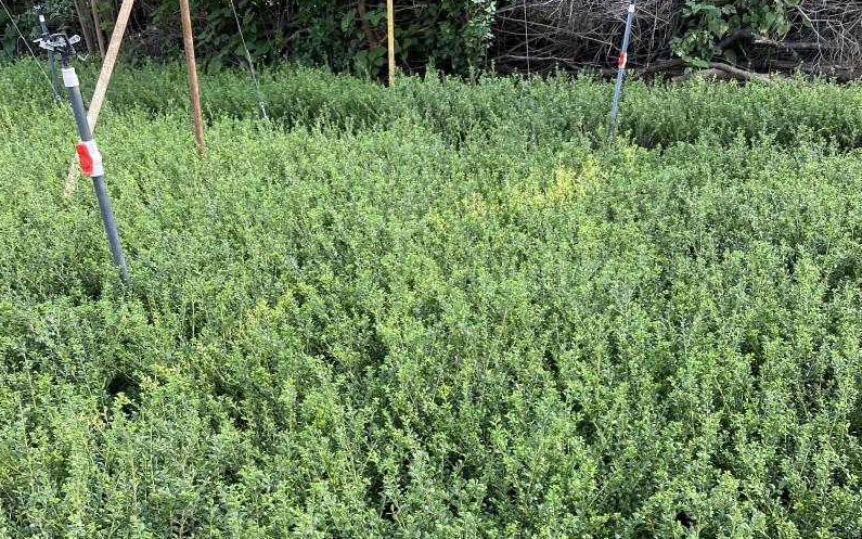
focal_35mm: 37
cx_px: 429
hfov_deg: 52.7
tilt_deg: -30.5
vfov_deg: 32.2
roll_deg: -0.3
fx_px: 869
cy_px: 514
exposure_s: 1/122
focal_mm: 4.25
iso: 40
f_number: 1.8
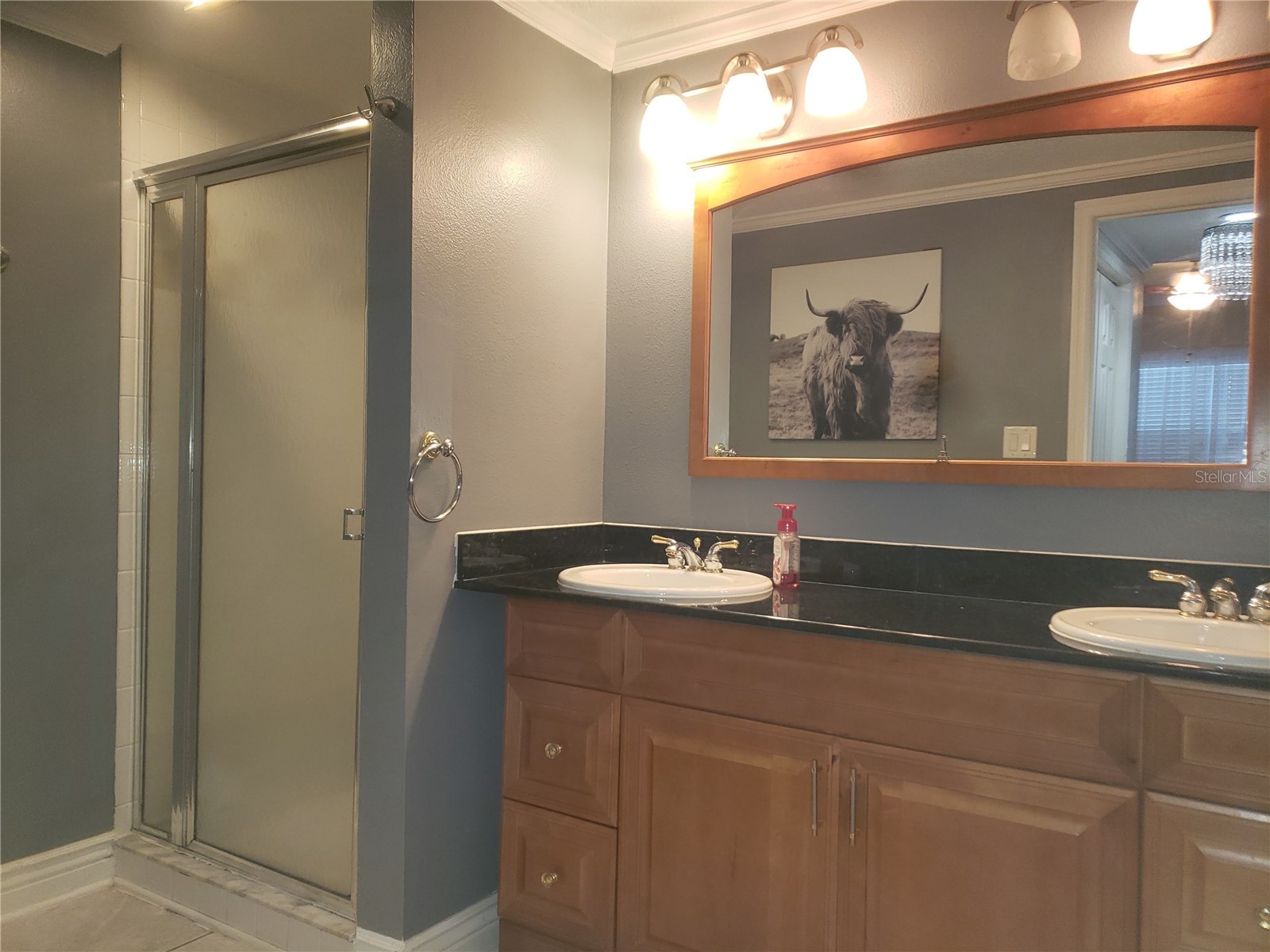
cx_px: 635
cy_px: 476
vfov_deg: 53.1
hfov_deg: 67.3
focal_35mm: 26
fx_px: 954
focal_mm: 4.3
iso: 100
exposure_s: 1/40
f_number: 1.5
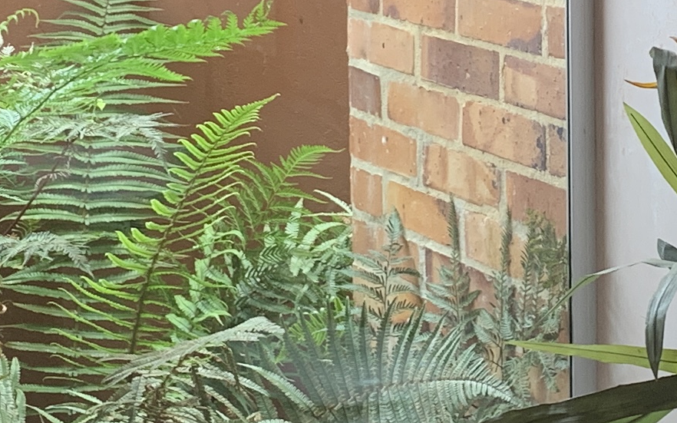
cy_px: 62
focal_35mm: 126
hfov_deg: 16.4
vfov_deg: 10.4
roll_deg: +0.6
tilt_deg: -8.2
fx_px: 2324
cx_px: 543
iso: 100
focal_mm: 4.25
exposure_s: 1/102
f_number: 1.8
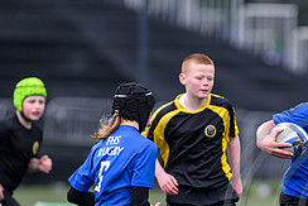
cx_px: 353
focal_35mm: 979
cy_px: 222
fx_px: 8381
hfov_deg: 2.1
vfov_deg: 1.4
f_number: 3.5
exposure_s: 1/1600
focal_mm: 400
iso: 500
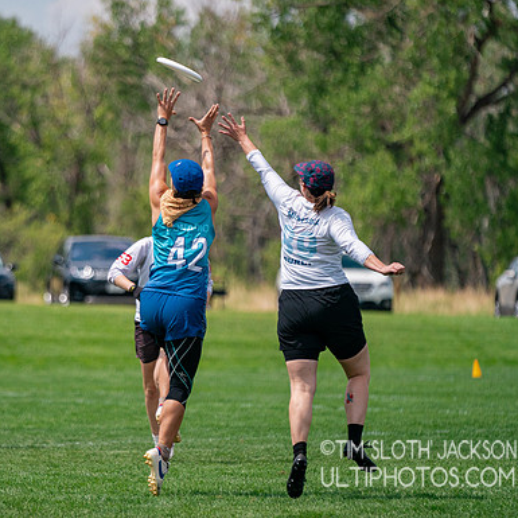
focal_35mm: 318
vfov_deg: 5.5
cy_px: 303
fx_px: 5384
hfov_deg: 5.5
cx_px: 145
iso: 640
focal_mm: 200
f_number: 2.8
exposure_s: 1/16000
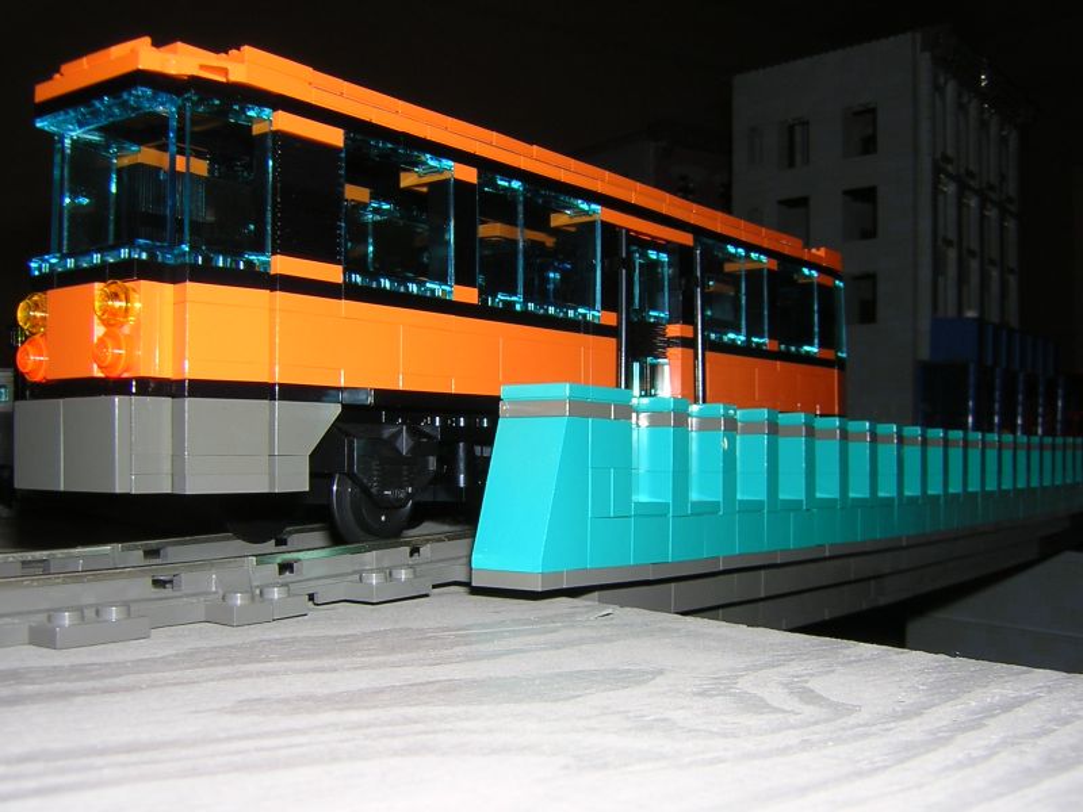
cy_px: 406
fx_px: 1126
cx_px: 542
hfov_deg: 51.4
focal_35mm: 36
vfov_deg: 39.7
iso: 100
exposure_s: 1/60.1
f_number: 5.2
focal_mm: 4.7
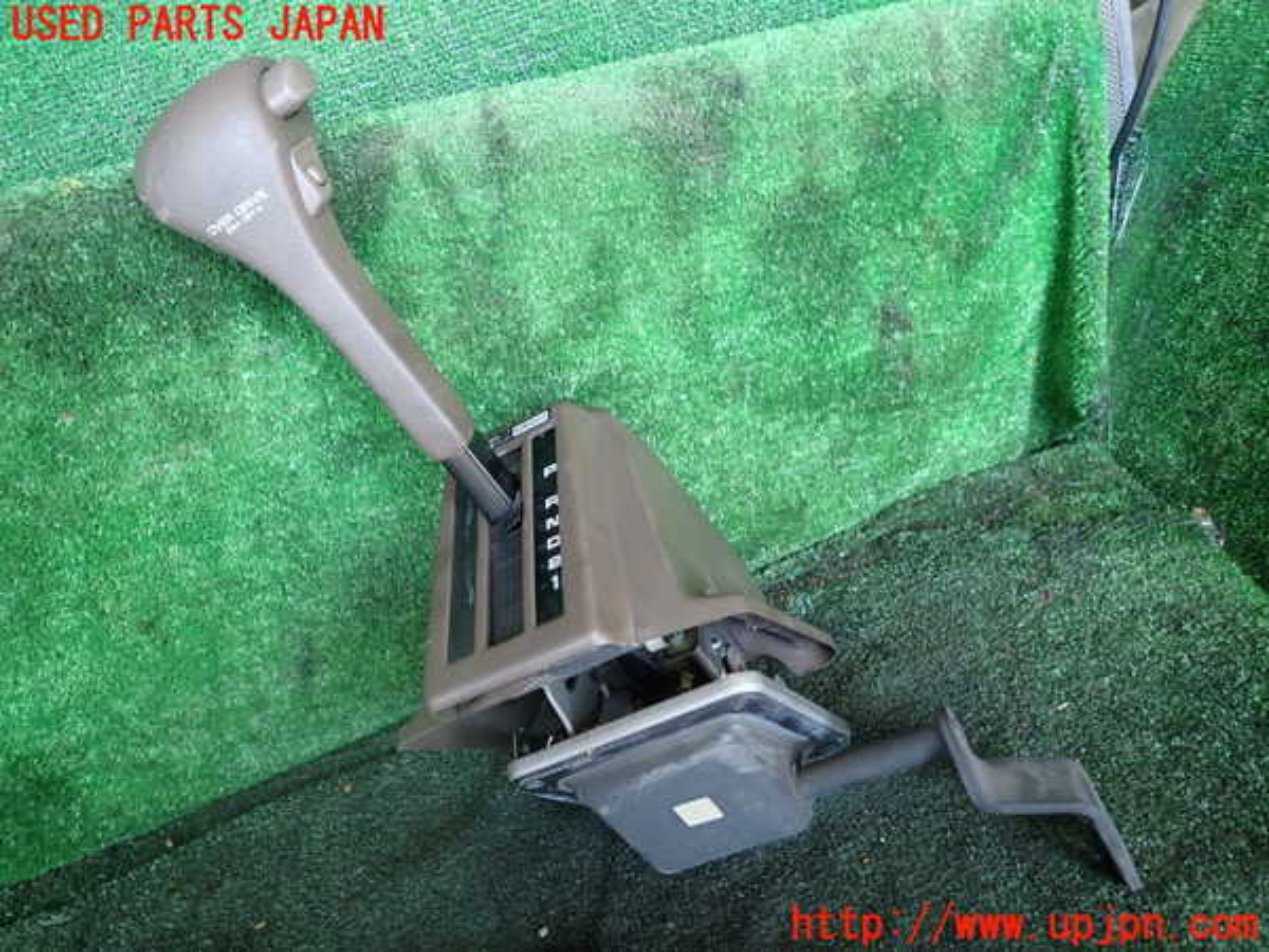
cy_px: 476
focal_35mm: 25
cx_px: 634
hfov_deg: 69.4
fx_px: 916
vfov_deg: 54.9
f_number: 2
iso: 200
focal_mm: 4.5
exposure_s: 1/50
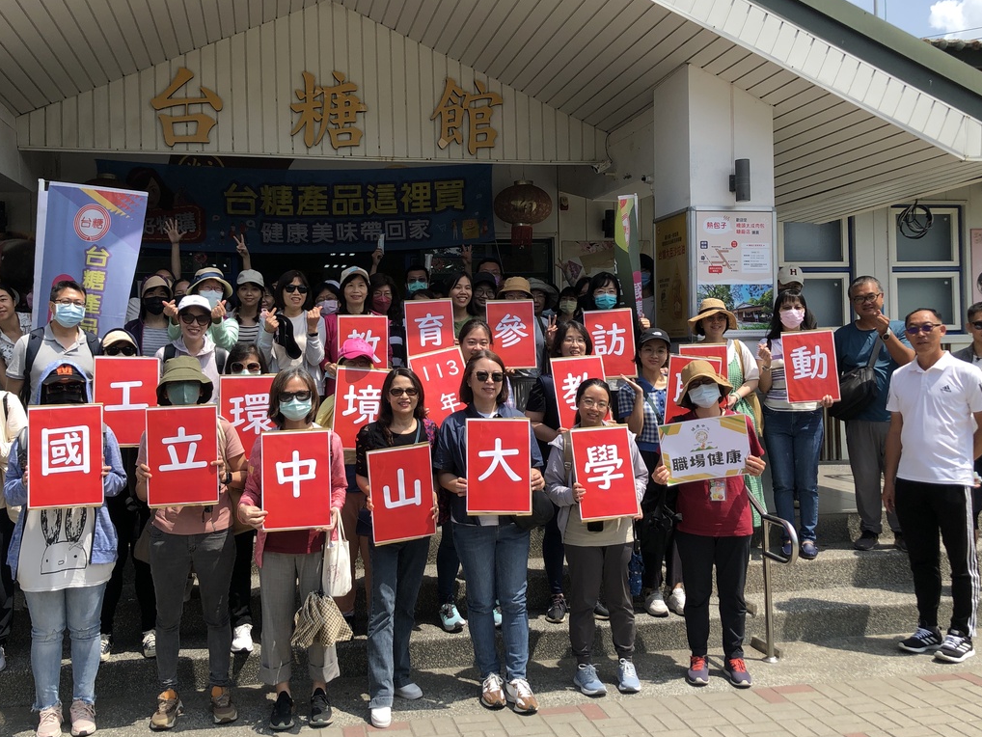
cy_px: 364
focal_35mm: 33
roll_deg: -0.1
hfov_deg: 55.3
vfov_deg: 43.0
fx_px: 936
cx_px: 464
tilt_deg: -1.2
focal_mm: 3.99
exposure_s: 1/1263
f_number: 1.8
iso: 20
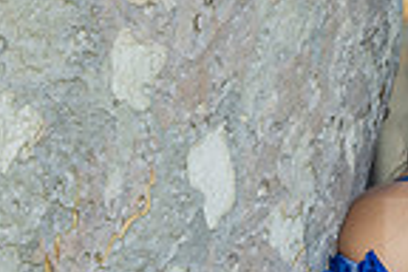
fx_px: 2686
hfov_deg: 8.5
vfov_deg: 5.8
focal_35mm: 237
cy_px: 265
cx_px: 632
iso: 125
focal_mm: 58.8
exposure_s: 1/200
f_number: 4.5
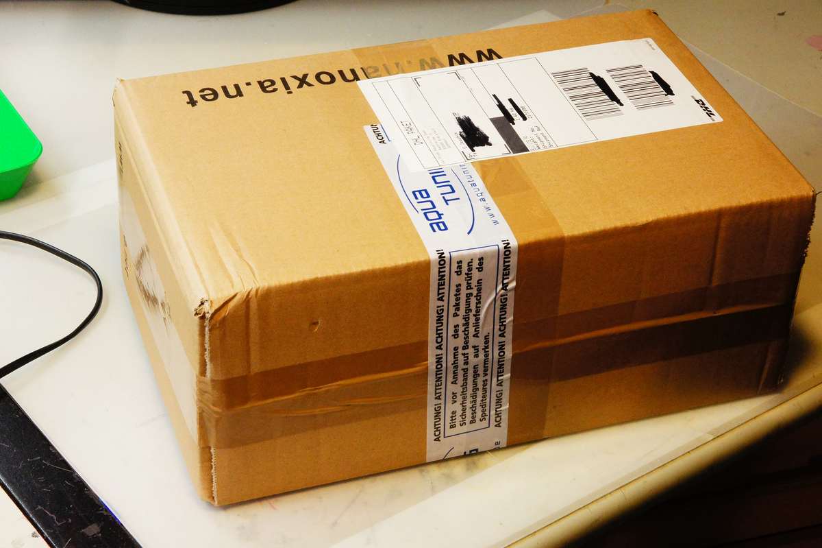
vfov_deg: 16.5
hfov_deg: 24.6
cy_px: 274
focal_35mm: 82
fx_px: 1883
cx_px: 411
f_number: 18
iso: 1600
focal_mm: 55
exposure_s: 1/5
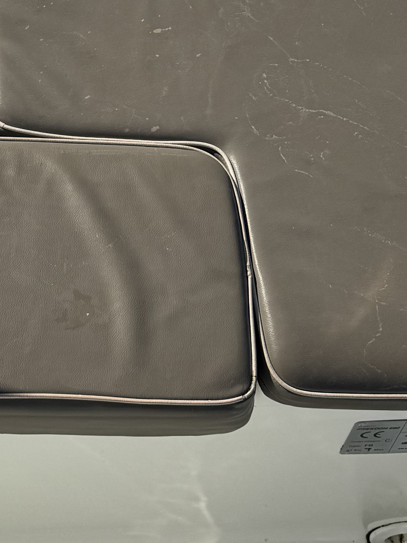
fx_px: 1411
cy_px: -25
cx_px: -9
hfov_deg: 16.1
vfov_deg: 20.9
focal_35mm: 90
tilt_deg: -54.1
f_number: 1.78
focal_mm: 6.76
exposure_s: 1/7937
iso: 80
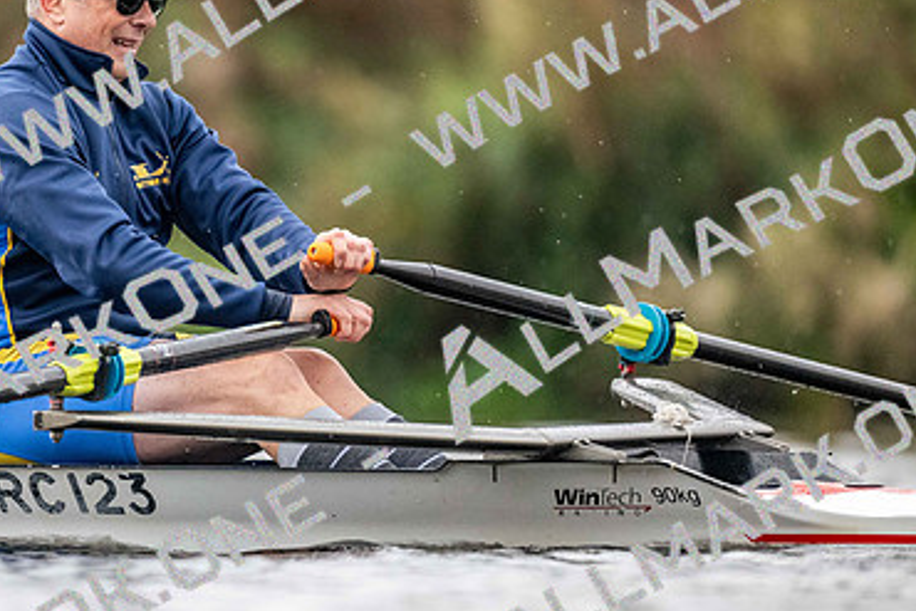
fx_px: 23926
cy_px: 209
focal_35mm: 940
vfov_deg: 1.5
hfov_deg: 2.2
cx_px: 230
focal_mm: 600
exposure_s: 1/2500
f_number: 4
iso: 5000
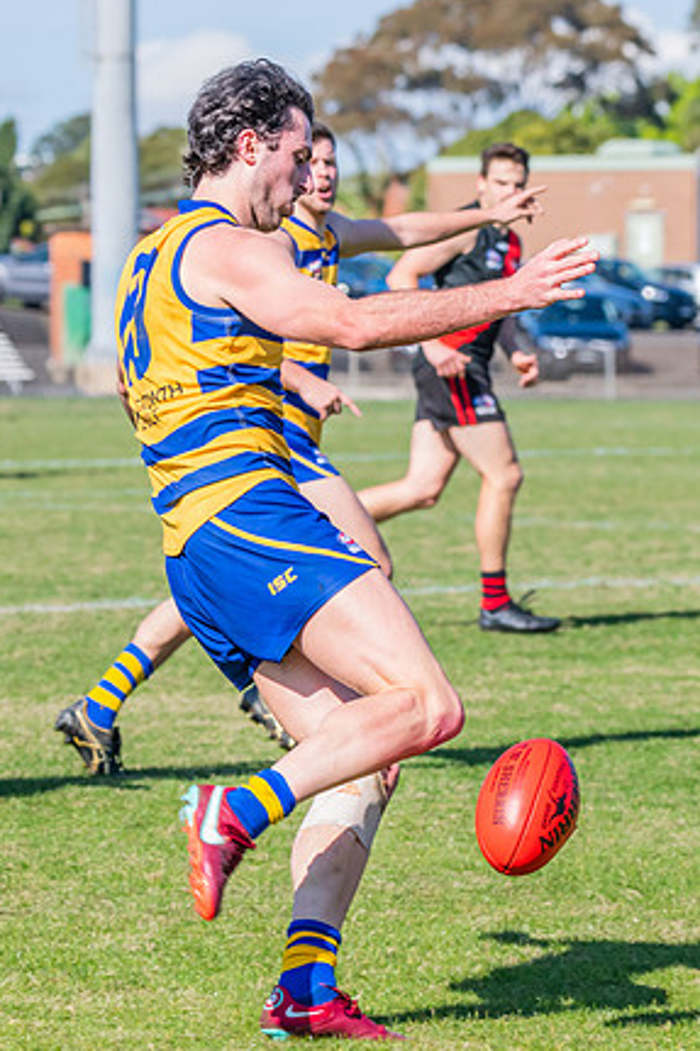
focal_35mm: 275
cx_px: 463
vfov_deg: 7.5
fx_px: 8027
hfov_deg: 5.0
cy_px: 531
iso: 800
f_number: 9
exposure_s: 1/1600
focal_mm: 170
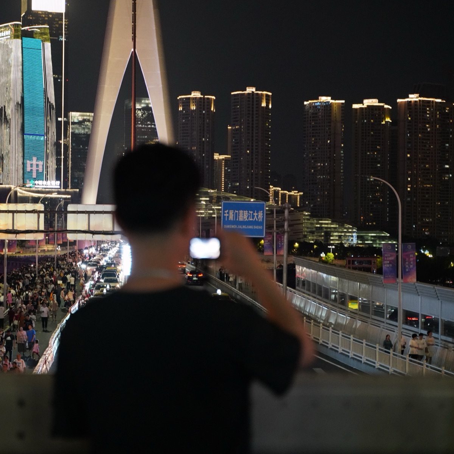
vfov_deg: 20.9
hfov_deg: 20.8
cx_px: 165
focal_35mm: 83
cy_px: 227
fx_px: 1232
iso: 6400
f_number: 2.8
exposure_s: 1/160
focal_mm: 65
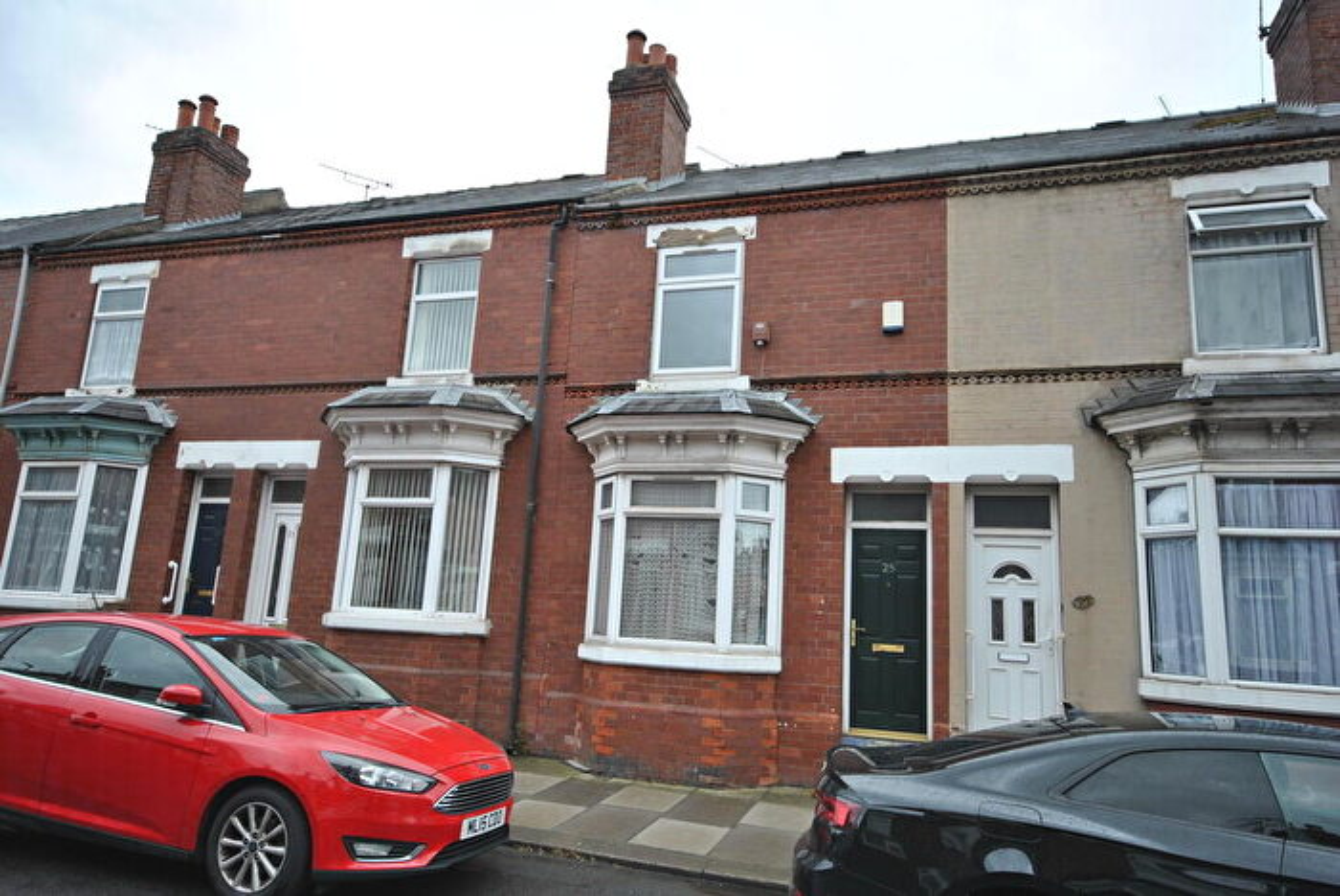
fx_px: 894
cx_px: 670
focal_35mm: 24
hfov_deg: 73.7
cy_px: 448
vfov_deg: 53.2
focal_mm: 16
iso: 100
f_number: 5.6
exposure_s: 1/125
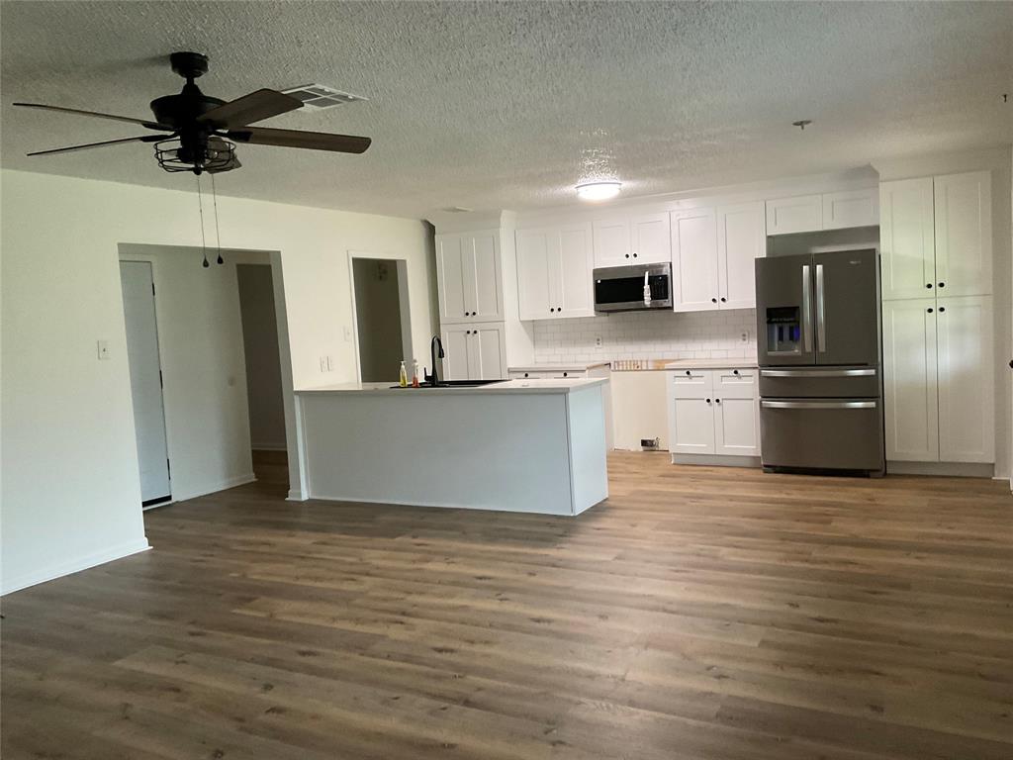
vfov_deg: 48.2
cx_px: 506
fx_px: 849
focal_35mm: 29
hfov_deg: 61.7
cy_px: 380
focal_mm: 3
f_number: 1.8
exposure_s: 1/60
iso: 200
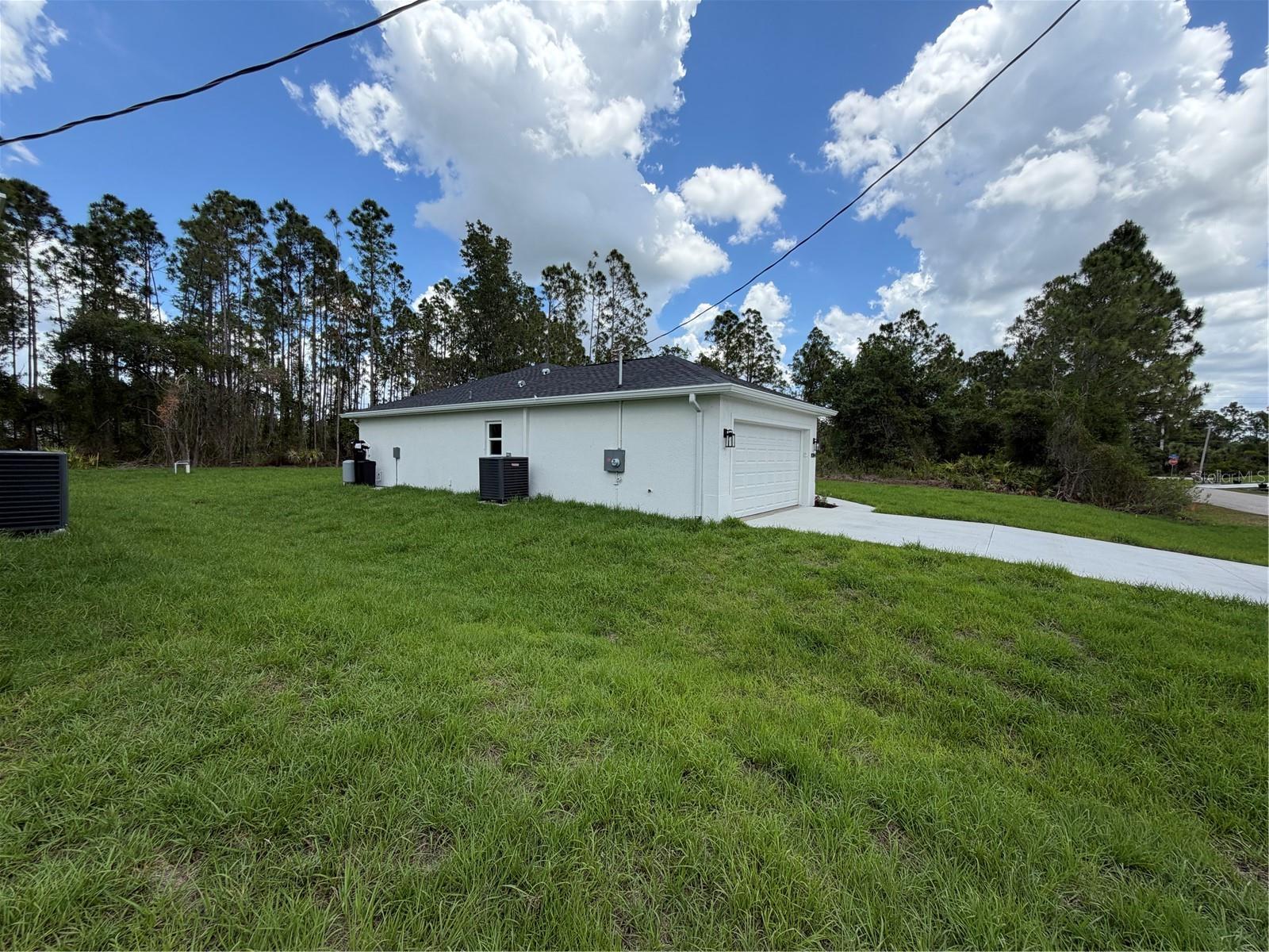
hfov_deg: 102.1
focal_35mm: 14
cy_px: 476
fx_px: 513
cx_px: 634
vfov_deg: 85.7
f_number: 2.2
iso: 25
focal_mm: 2.22
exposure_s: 1/770
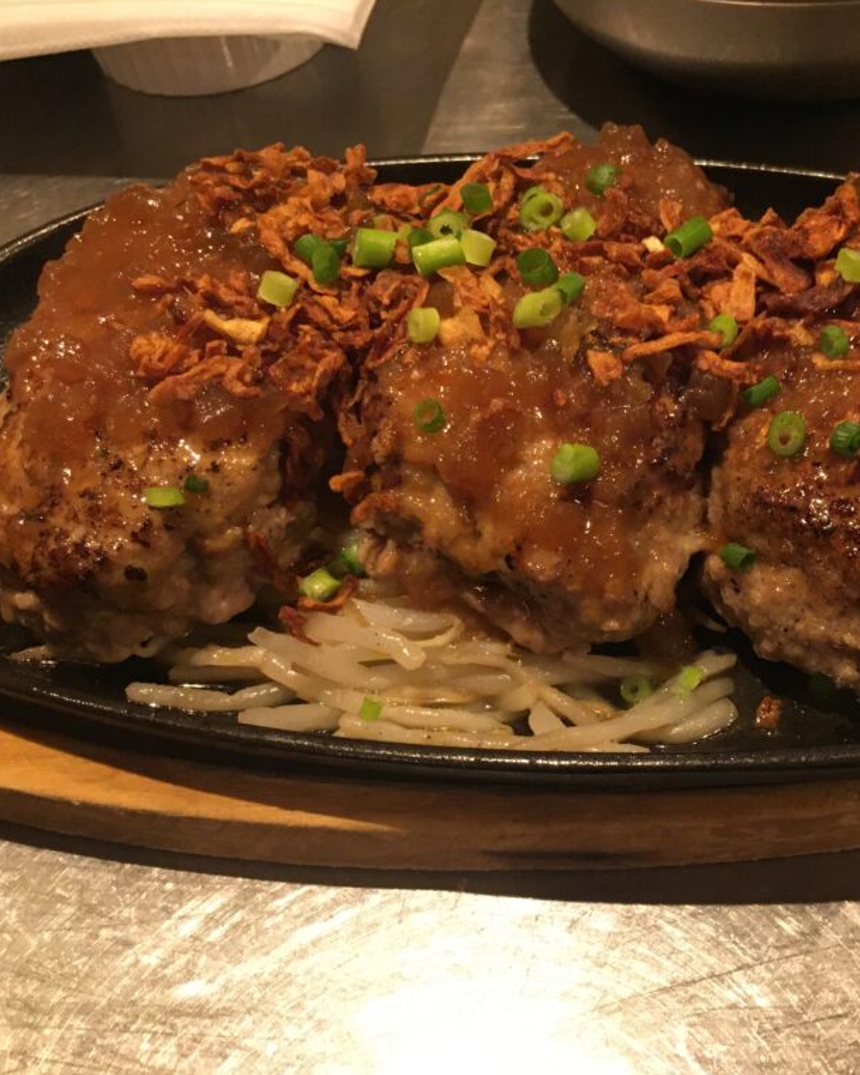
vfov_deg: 47.9
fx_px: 1209
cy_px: 538
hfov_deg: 38.2
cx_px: 636
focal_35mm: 38
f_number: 2.2
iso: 200
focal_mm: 4.15
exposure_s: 1/30
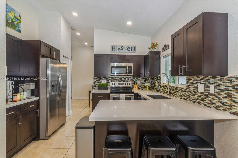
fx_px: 119
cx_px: 119
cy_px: 79
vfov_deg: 67.4
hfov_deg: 90.0
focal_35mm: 18
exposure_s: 1/6
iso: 200
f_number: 8
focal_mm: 18
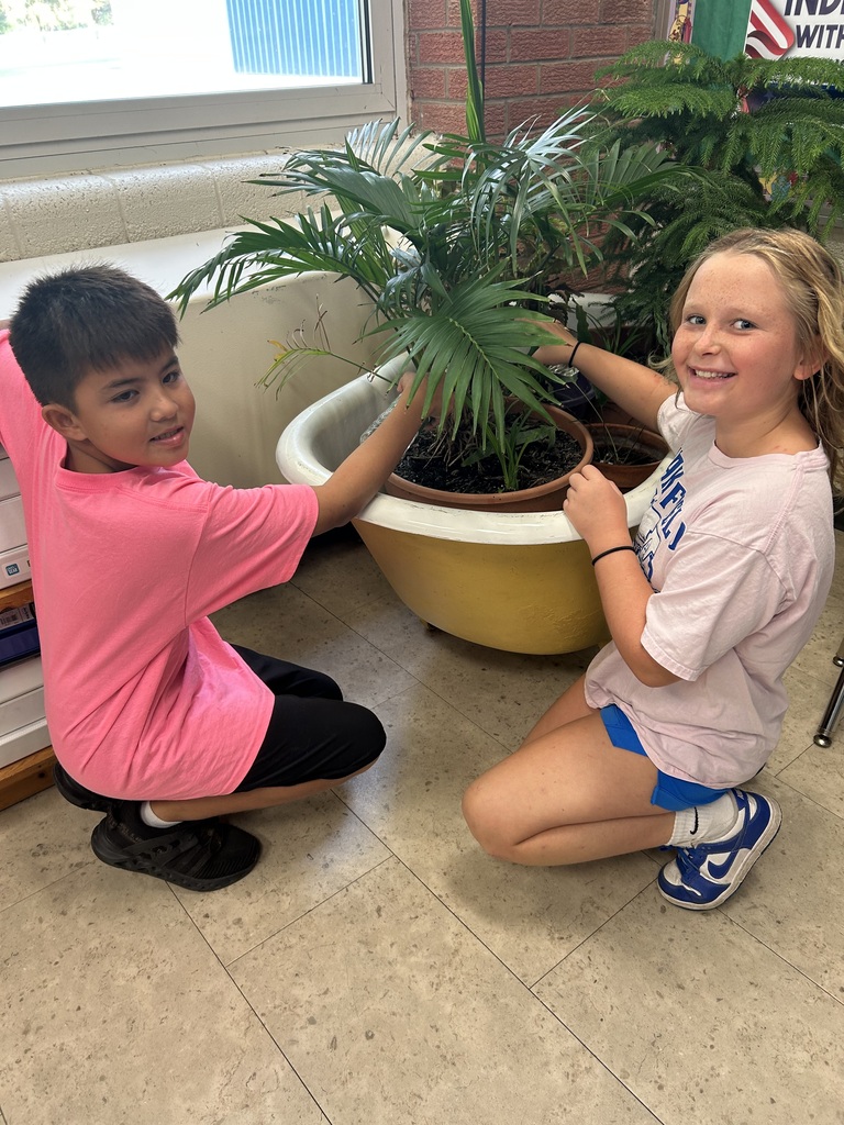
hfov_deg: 53.1
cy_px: 562
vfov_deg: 67.3
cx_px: 422
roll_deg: +1.1
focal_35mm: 26
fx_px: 845
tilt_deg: -32.2
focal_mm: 5.7
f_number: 1.5
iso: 80
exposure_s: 1/60
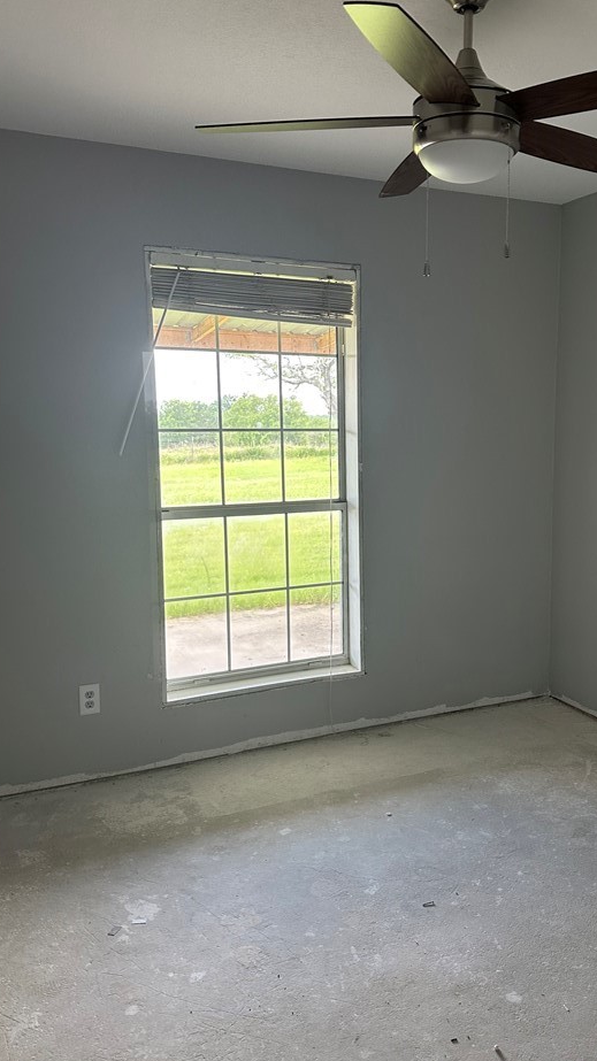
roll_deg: +1.2
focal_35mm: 29
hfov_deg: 39.8
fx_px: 816
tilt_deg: -6.6
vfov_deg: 66.1
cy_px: 525
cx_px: 388
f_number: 1.78
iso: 200
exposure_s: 1/121
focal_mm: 6.86
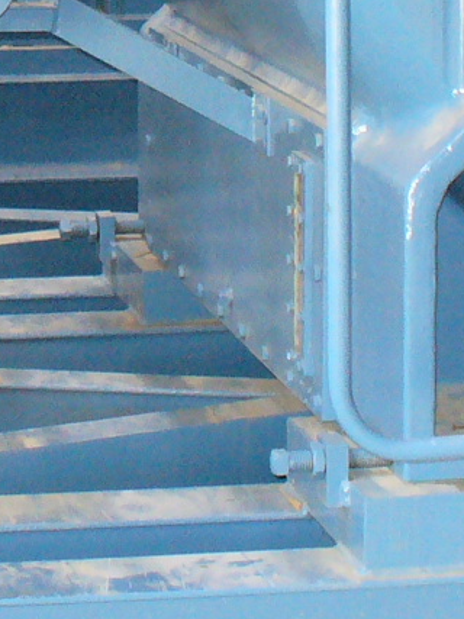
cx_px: -126
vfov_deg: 12.7
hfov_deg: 9.7
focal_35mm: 150
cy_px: -226
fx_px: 2682
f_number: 2.8
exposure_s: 1/30
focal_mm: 6.1
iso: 320
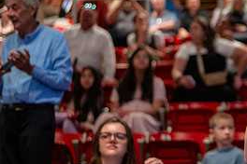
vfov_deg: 12.4
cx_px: 255
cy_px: 70
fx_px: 755
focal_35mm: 110
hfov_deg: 18.1
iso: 2500
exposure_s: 1/160
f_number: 1.8
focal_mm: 50
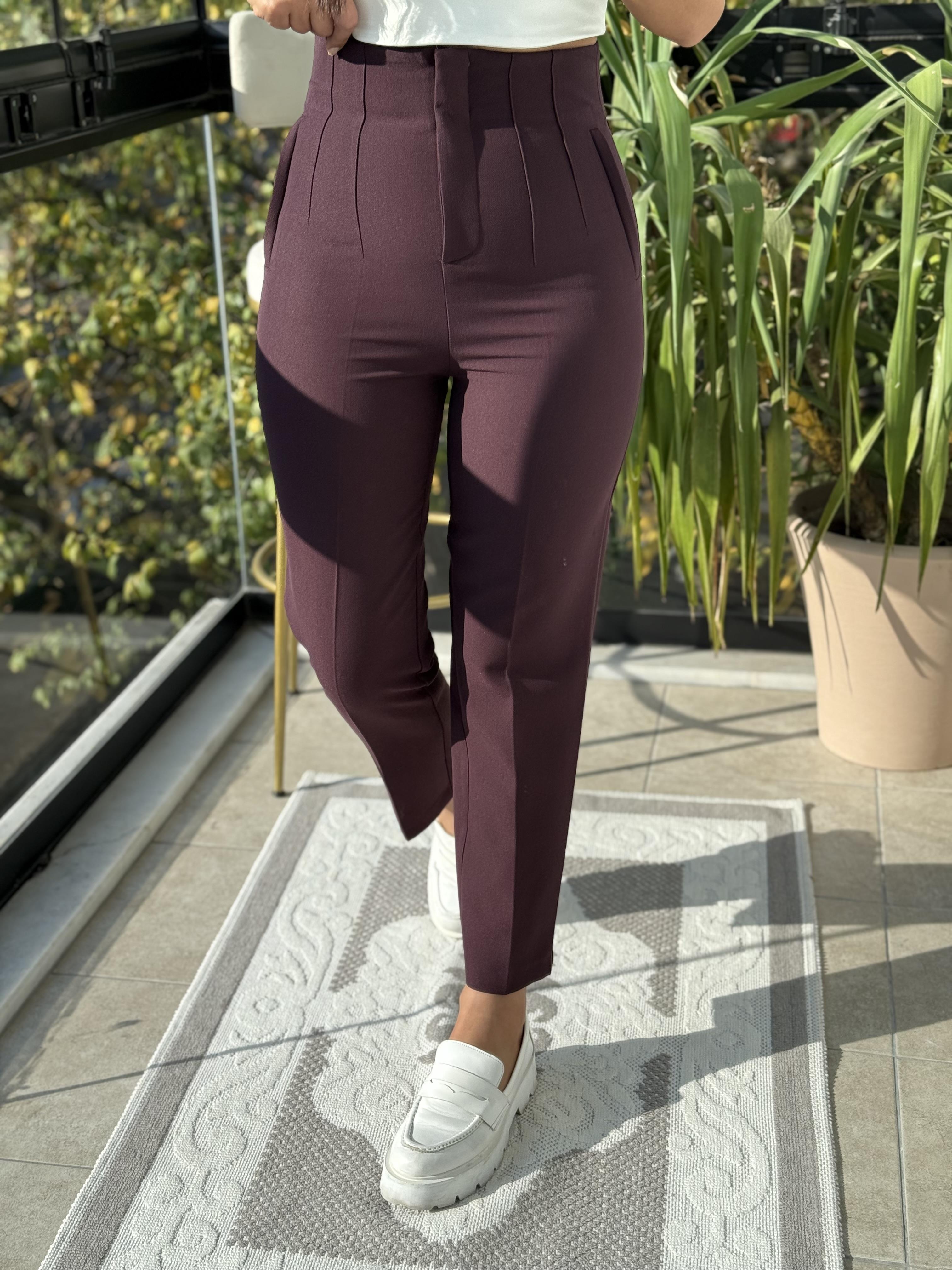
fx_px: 1760
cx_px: 476
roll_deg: +1.5
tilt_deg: -39.0
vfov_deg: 39.7
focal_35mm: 48
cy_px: 635
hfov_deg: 30.3
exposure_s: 1/951
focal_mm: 6.76
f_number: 1.78
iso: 64
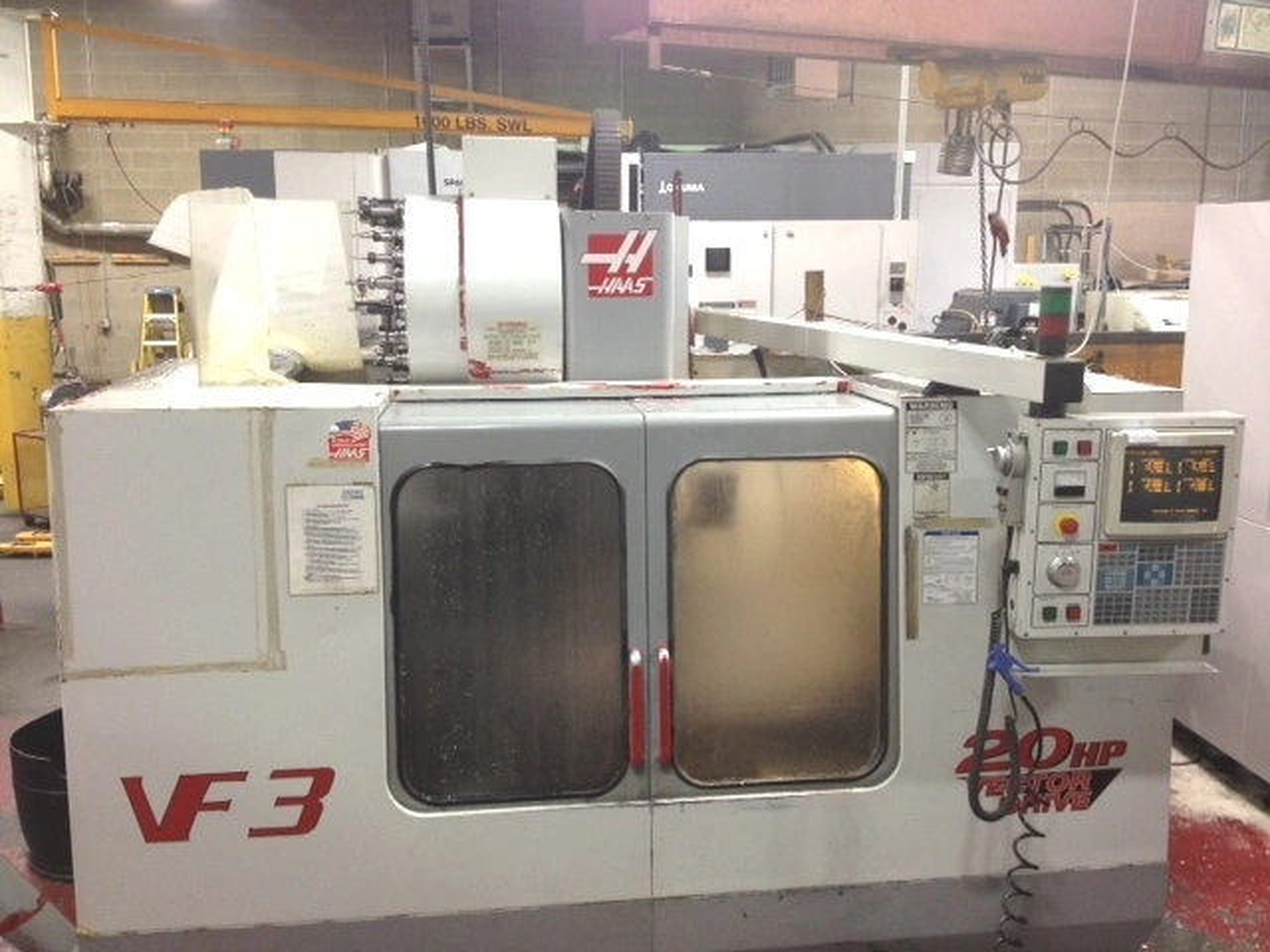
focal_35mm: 35
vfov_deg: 40.7
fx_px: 1284
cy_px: 476
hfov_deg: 52.6
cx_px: 635
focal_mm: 4.28
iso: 100
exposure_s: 1/20
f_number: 2.4
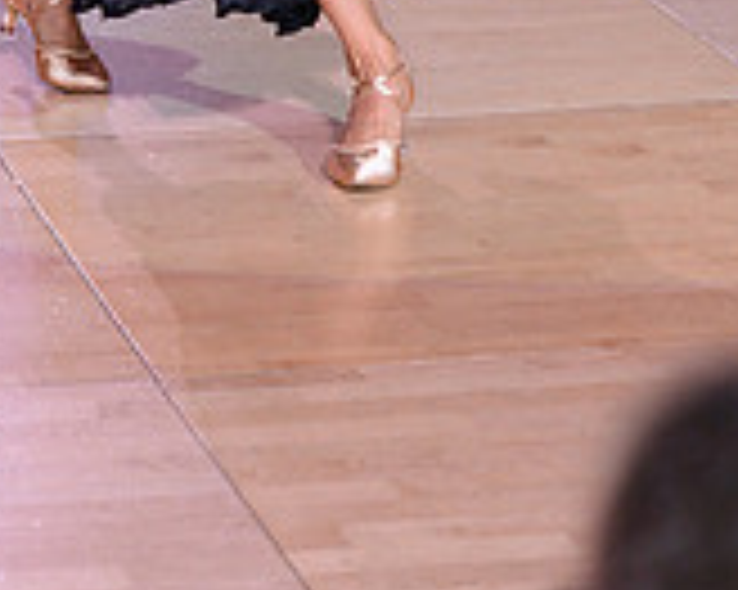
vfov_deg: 6.4
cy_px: -671
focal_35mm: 232
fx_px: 5064
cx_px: -65
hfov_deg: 8.3
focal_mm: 70
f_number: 5.6
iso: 2000
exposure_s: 1/250
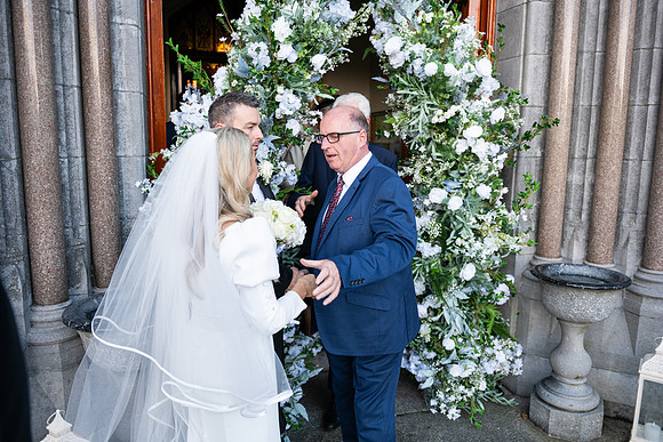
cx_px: 332
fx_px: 497
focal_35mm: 27
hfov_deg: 67.4
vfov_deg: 48.0
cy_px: 221
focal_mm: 27
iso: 500
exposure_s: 1/800
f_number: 3.5
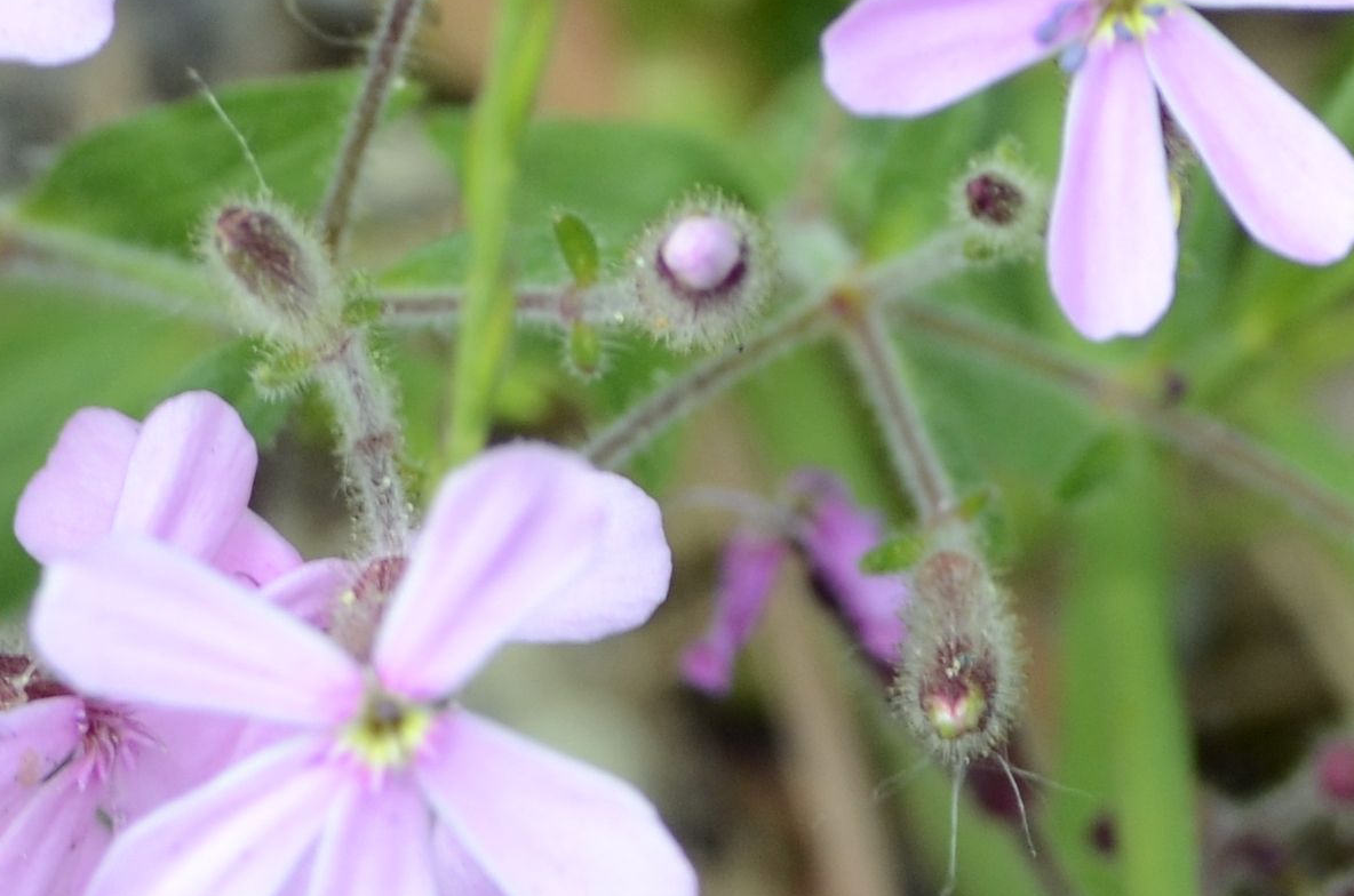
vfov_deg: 2.4
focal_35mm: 562
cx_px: -686
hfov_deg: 3.7
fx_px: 21092
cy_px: 1338
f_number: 8
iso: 250
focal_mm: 90
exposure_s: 1/60
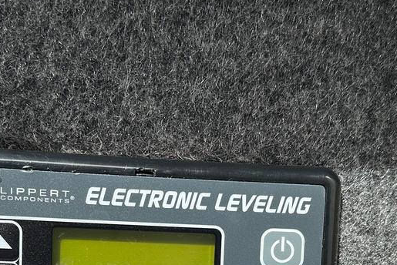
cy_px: 298
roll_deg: -3.8
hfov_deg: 32.4
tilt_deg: -4.7
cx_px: 190
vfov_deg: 20.8
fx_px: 684
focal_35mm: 62
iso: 80
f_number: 1.78
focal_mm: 6.86
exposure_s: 1/1357
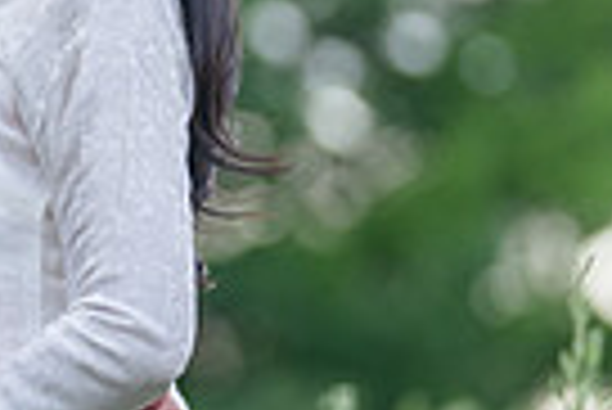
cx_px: -252
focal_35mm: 543
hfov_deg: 3.8
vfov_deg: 2.5
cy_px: 61
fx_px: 9241
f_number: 2.8
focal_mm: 127
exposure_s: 1/400
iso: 200
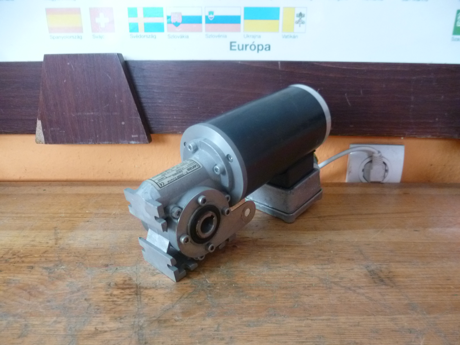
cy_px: 172
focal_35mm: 25
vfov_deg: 54.9
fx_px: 332
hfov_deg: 69.4
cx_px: 230
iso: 400
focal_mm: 4.5
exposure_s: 1/6
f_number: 3.1
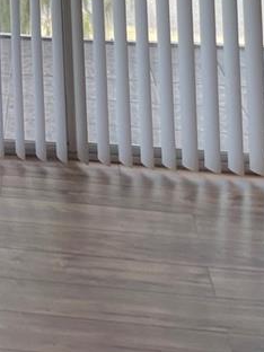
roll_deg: +2.2
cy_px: -257
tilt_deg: +2.1
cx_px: -234
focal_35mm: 100
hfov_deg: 13.1
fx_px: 1017
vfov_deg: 16.7
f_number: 1.6
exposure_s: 1/120
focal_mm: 4.2
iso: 50
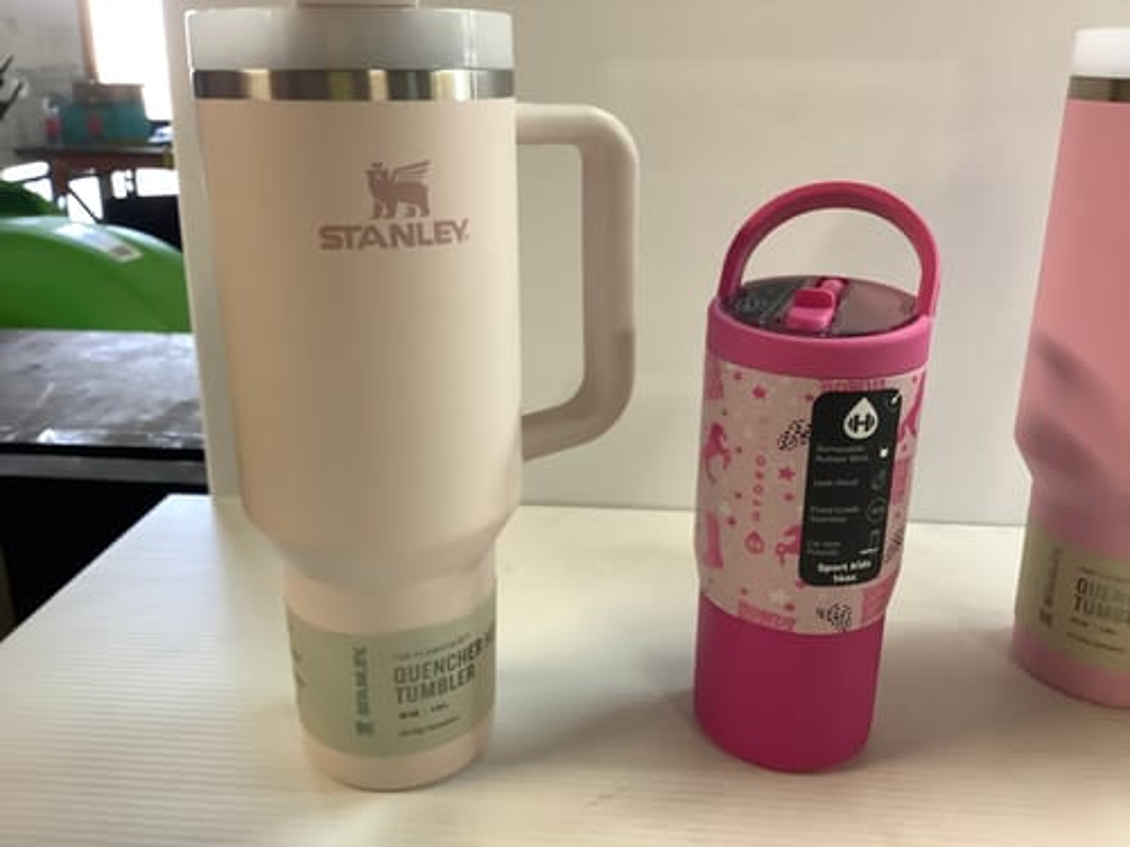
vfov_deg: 45.4
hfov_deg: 58.4
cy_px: 424
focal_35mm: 31
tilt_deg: -20.9
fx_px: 1012
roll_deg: +0.4
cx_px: 565
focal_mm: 3.3
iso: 160
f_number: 2.4
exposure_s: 1/50
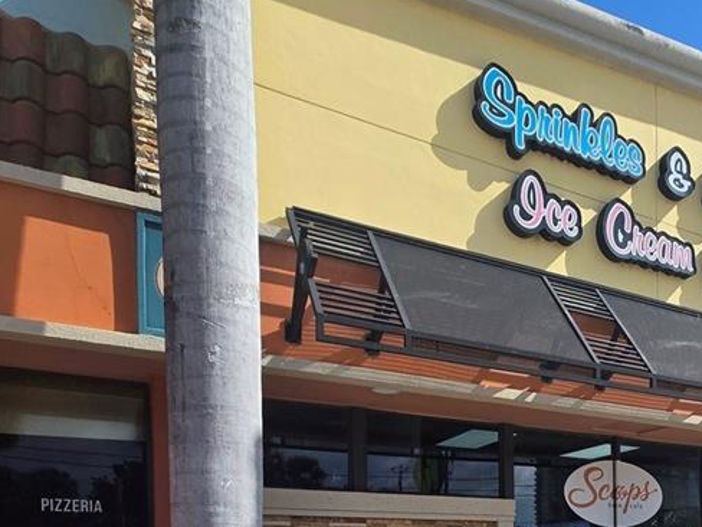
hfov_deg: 51.8
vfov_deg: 37.9
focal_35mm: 32
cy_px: 560
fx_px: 649
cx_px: 597
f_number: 2.2
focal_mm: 2.2
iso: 50
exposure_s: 1/2252
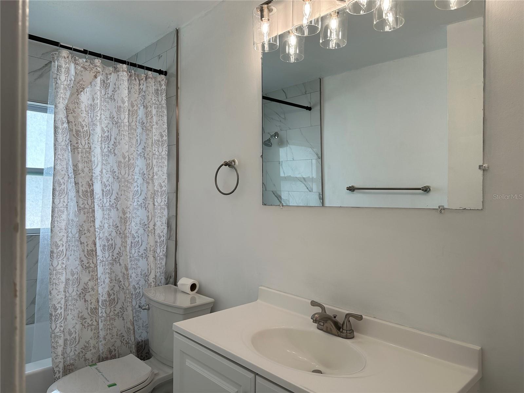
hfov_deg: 71.6
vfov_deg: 56.8
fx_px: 363
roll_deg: -1.4
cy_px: 196
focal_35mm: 24
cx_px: 262
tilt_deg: -0.2
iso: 80
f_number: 1.78
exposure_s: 1/205
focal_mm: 6.86
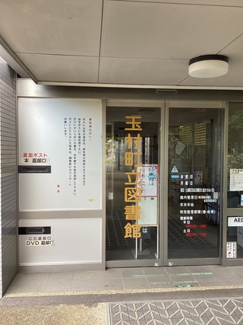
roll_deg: -0.5
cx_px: 122
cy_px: 162
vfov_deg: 58.4
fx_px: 290
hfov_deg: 45.4
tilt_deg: -1.6
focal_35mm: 31
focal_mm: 3.3
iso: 50
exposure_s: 1/120
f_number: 2.4
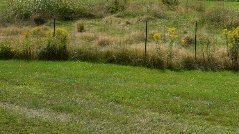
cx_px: 273
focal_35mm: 77
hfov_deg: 25.2
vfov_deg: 14.8
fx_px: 488
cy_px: -53
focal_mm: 20
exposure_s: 1/500
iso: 200
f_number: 11
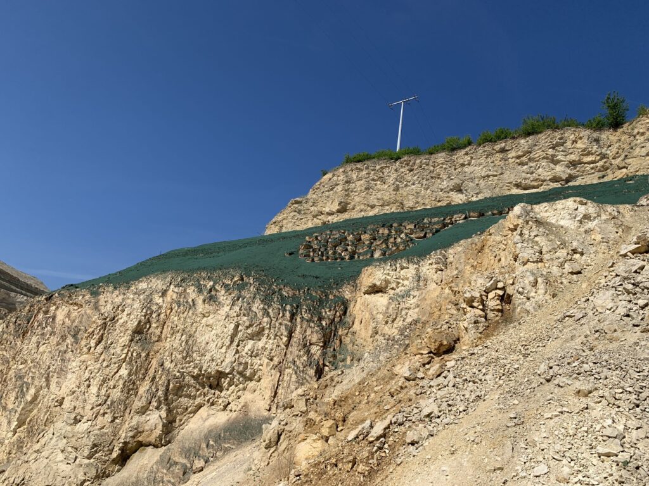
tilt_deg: +21.3
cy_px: 243
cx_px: 324
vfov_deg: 53.1
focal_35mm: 26
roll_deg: -7.9
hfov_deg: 67.3
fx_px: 487
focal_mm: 4.25
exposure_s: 1/3788
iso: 25
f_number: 1.8
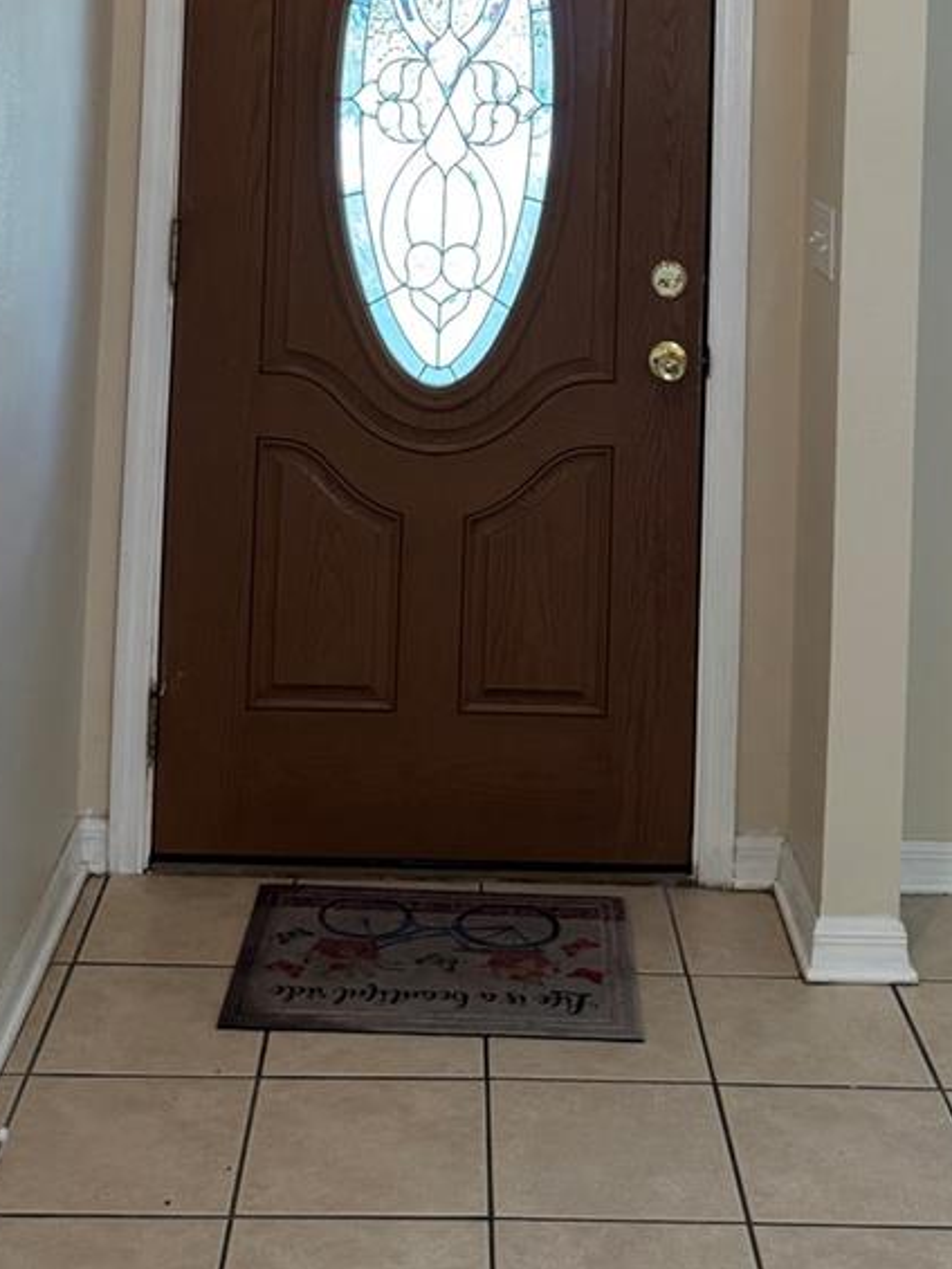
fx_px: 1869
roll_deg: -2.3
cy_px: -2
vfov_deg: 34.1
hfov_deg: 28.6
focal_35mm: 51
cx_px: 510
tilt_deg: +1.6
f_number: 1.78
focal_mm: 6.76
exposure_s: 1/120
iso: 160
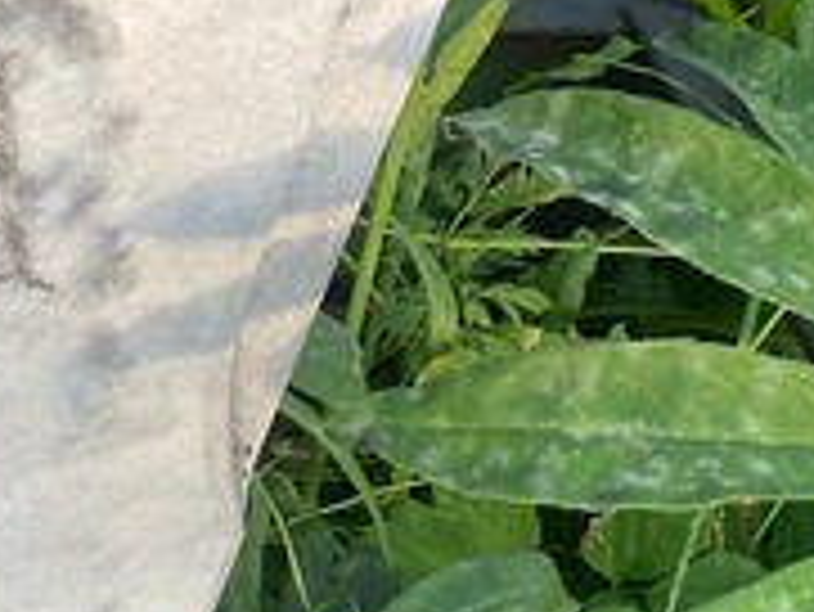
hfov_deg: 14.9
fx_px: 2706
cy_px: 837
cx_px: -643
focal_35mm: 115
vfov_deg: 12.4
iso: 32
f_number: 1.8
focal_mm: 4.25
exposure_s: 1/408
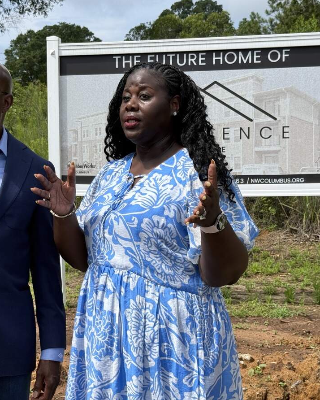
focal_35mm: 63
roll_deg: +1.1
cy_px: 200
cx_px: 108
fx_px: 746
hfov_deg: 24.1
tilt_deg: -1.3
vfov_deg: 30.0
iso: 64
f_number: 1.78
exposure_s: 1/3226
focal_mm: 6.76
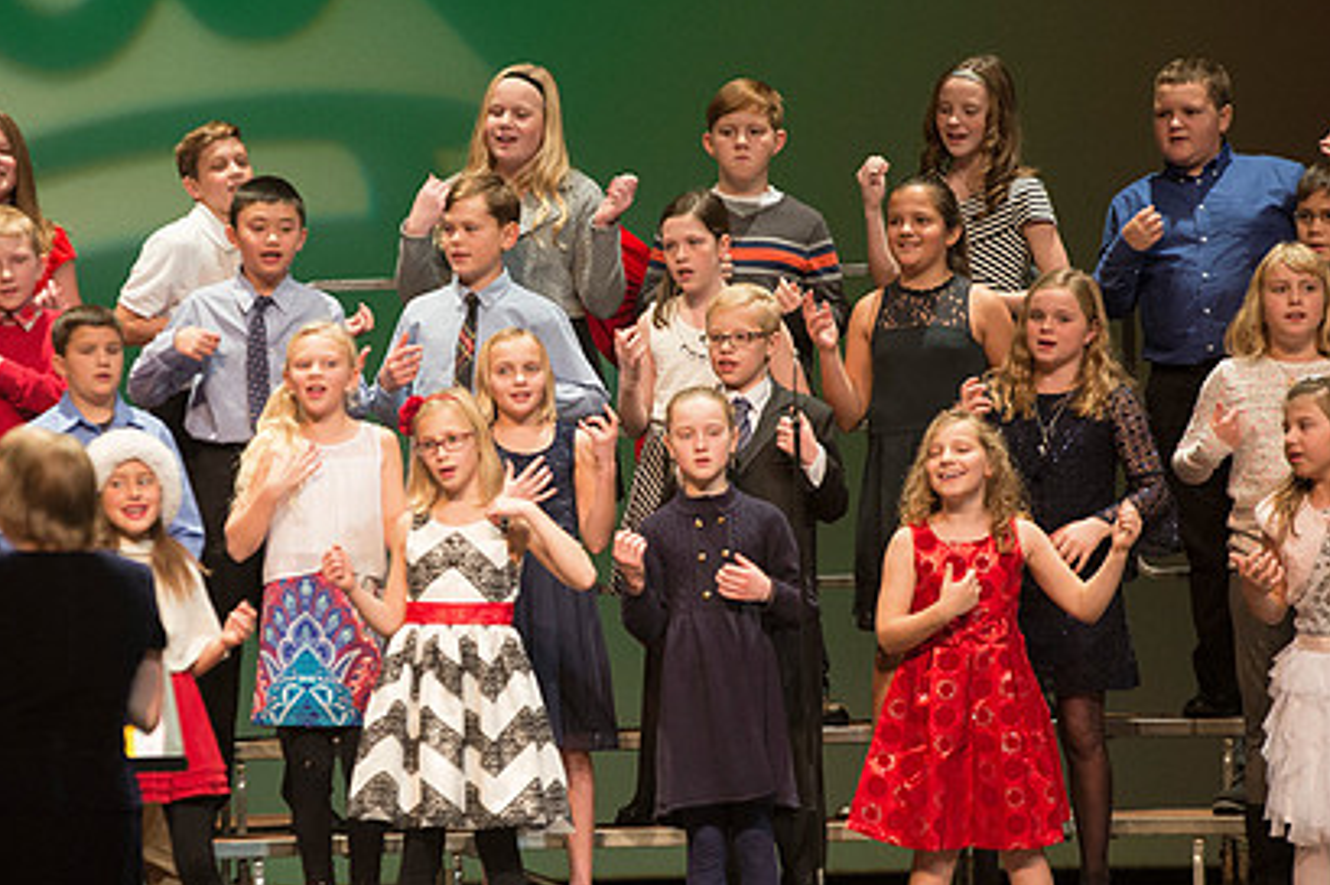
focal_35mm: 284
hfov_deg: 7.3
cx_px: 465
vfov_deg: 4.8
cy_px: 535
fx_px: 10484
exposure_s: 1/250
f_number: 2.8
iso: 2500
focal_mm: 200
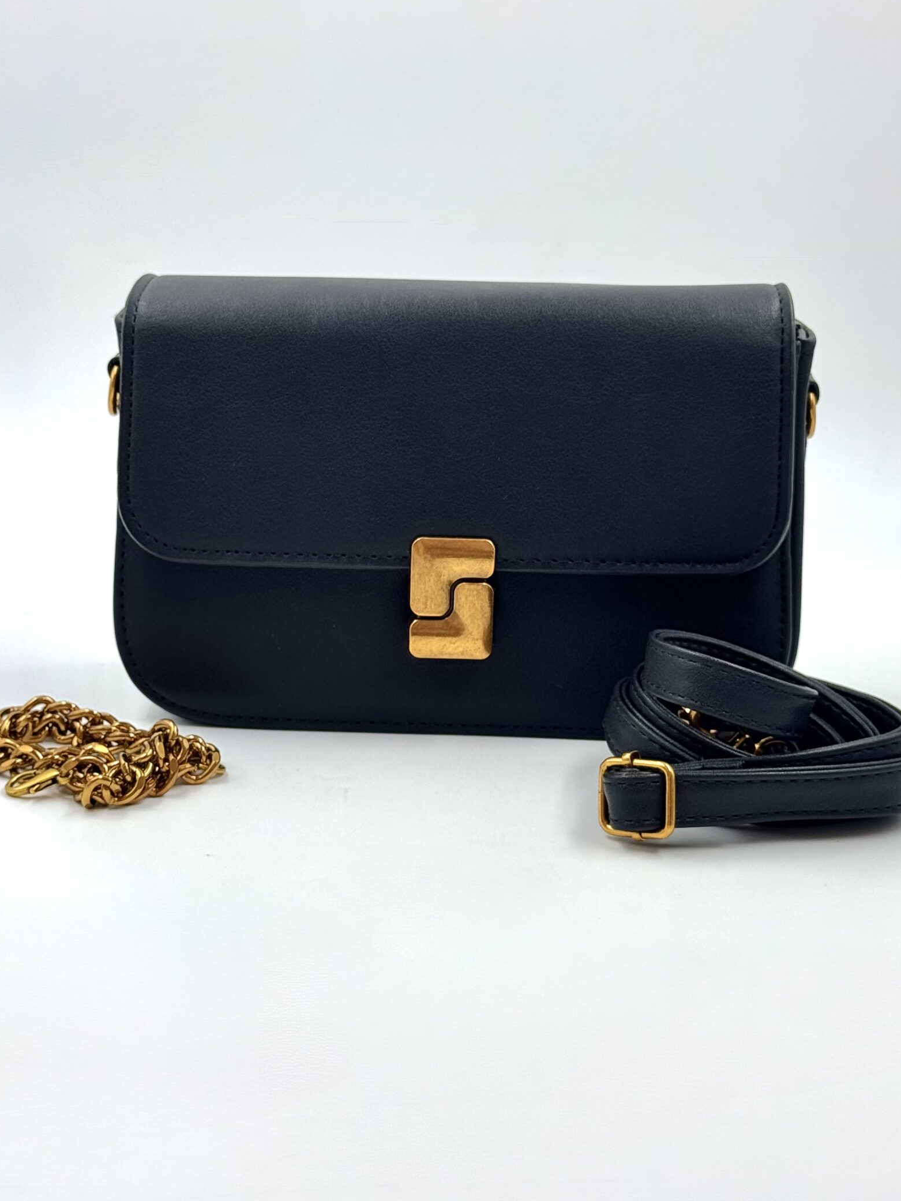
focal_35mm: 59
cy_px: 556
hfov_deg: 24.8
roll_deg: -0.4
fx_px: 2048
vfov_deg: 32.7
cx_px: 467
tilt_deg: -15.8
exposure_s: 1/292
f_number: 1.78
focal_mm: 6.76
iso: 64
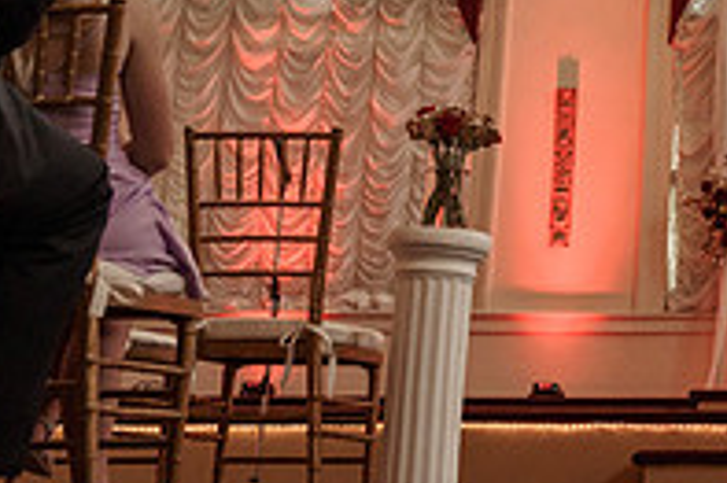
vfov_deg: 14.2
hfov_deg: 19.8
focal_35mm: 94
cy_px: -36
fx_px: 1897
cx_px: 960
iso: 2000
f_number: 4
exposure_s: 1/160
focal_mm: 31
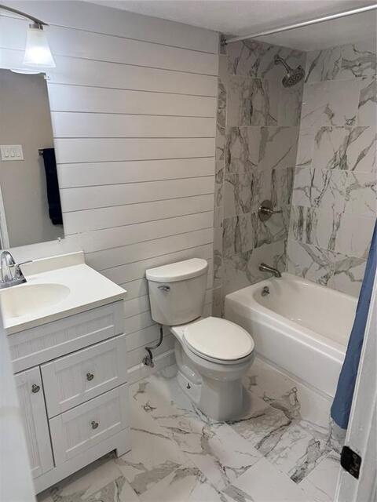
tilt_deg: -18.6
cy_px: 251
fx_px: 349
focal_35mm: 24
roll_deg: -0.5
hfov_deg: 56.8
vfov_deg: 71.6
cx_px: 188
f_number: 1.78
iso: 64
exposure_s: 1/142
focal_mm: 6.76
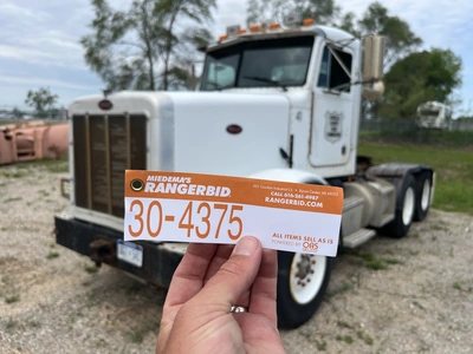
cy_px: 177
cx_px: 236
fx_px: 355
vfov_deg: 53.1
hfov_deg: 67.3
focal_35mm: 26
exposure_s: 1/2967
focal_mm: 5.1
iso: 50
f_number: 1.6
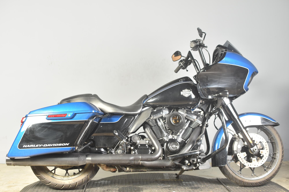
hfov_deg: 37.9
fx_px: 421
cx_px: 144
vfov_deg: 25.7
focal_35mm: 52
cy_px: 96
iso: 400
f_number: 5
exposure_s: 1/60
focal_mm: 35
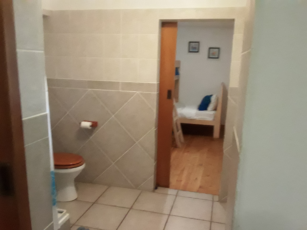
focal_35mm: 30
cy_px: 115
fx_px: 266
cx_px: 154
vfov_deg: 46.8
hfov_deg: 60.0
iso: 640
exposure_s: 1/25
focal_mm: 2.2
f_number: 1.9
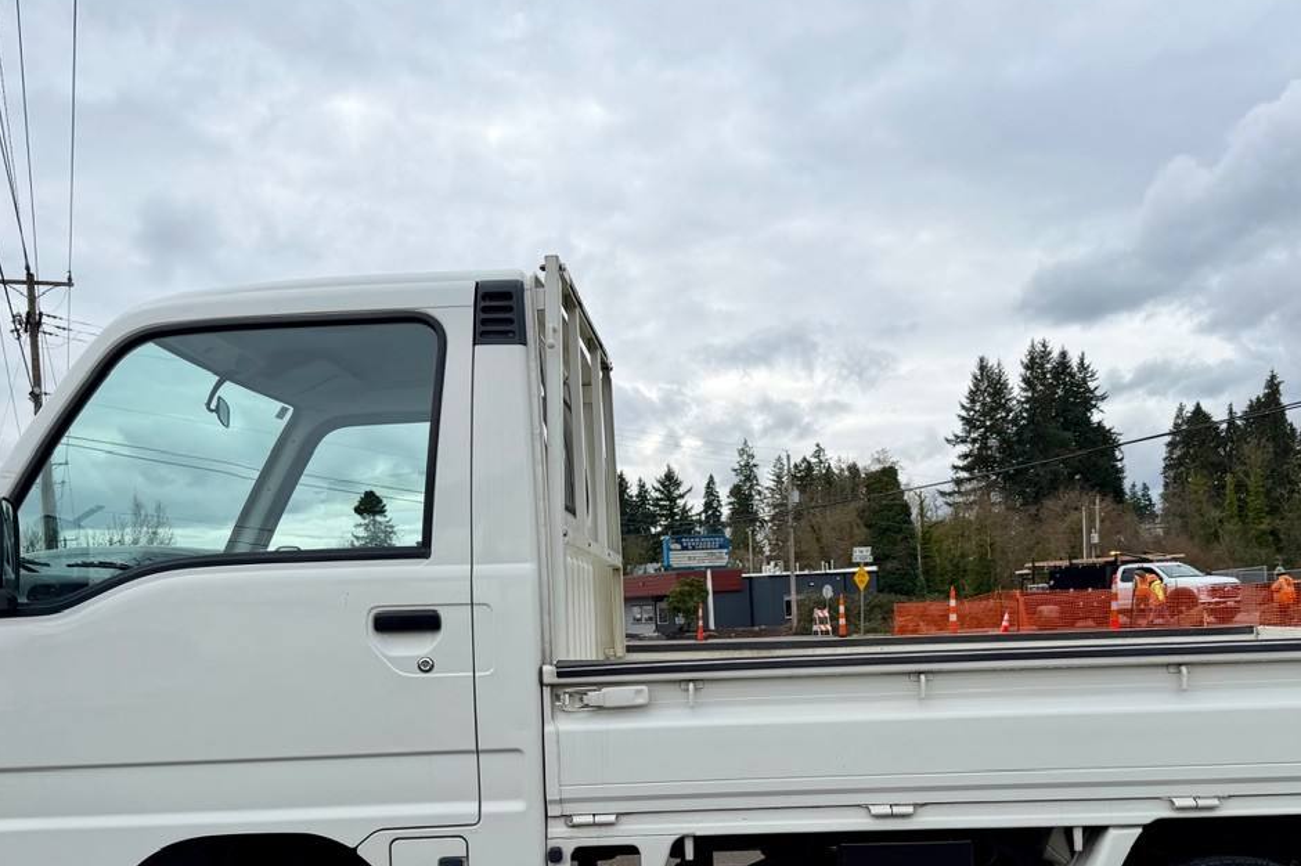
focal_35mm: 34
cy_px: 646
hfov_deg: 55.7
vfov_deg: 37.9
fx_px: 1228
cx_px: 725
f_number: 1.78
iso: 80
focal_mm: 6.76
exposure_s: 1/3279
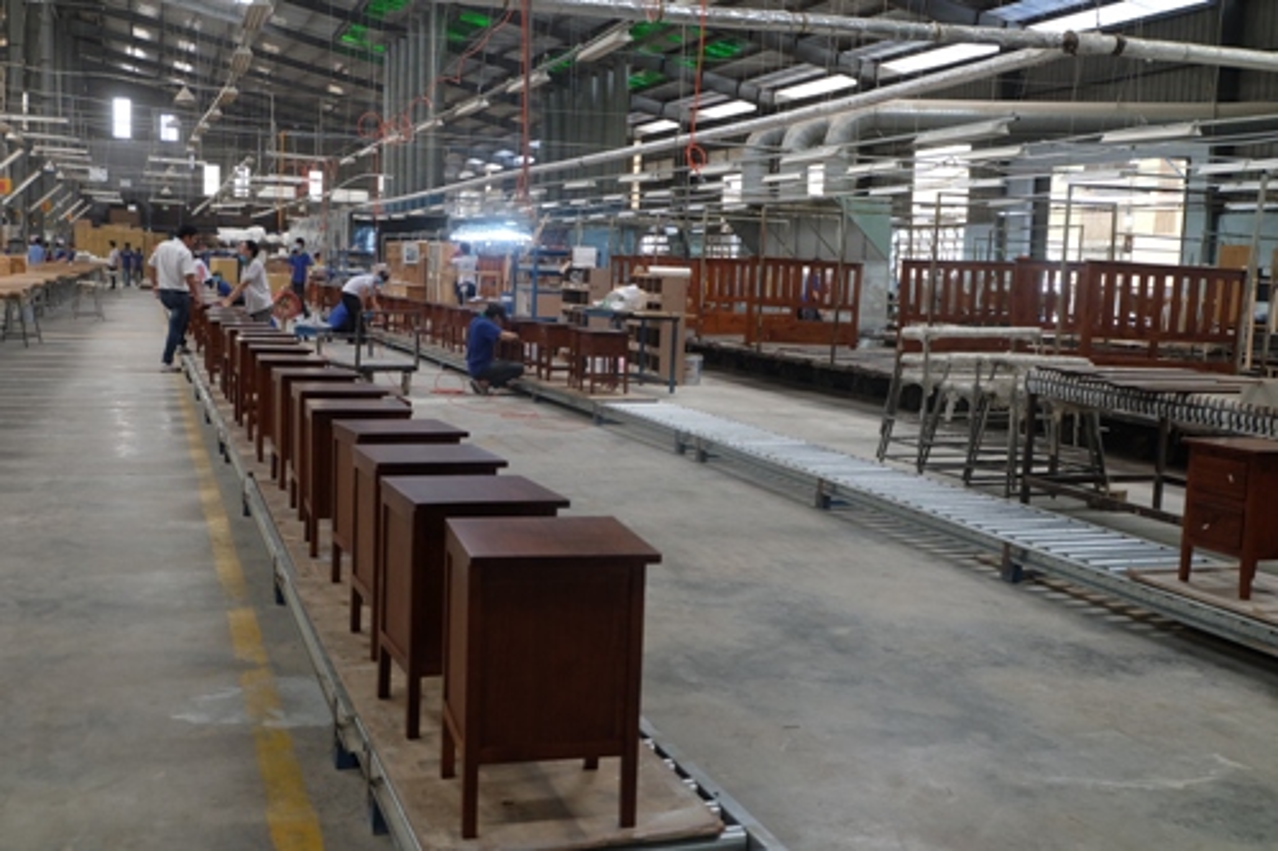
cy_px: 426
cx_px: 639
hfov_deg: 53.1
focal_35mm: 36
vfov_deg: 36.8
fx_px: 1278
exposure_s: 1/60
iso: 1250
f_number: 4.2
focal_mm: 24.3
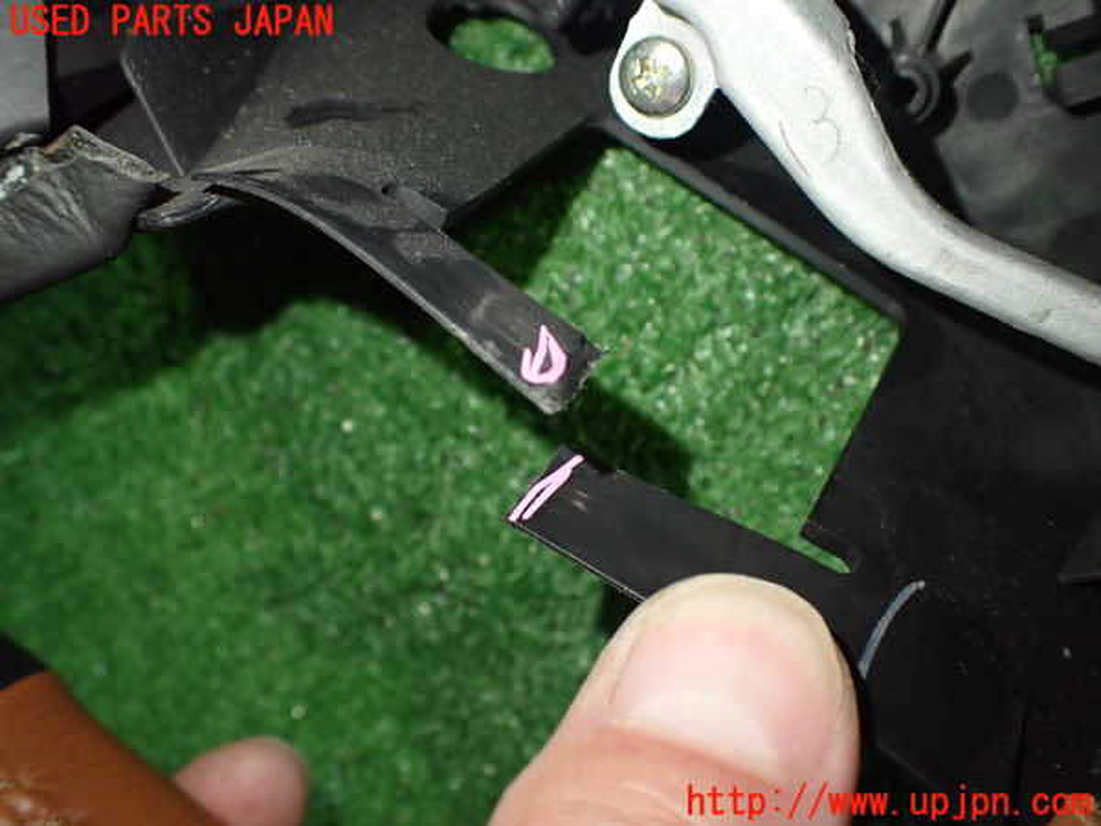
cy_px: 413
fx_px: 954
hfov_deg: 60.0
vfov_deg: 46.8
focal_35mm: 30
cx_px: 550
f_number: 2.3
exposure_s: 1/125
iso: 640
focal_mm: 5.4
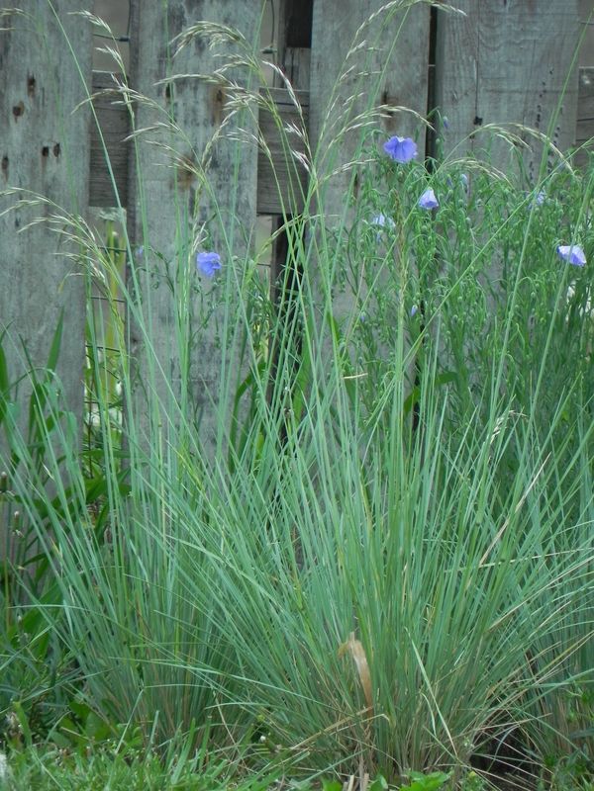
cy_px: 396
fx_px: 13842
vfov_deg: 3.3
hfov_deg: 2.5
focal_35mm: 605
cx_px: 297
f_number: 5
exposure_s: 1/125
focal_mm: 107.6
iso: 160
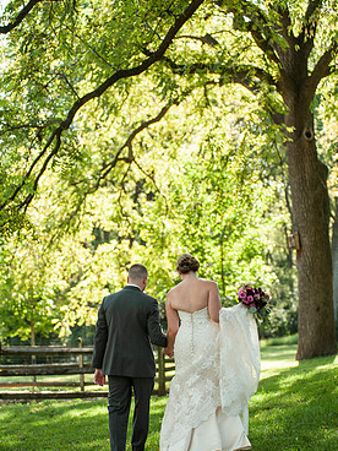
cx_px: 167
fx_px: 1224
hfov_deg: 15.7
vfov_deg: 20.8
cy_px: 262
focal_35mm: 94
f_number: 3.2
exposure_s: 1/320
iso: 160
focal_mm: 80
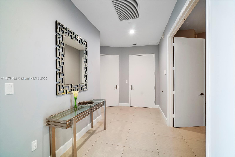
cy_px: 78
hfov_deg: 100.4
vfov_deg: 77.3
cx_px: 118
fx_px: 98
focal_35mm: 15
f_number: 11
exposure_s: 1/3
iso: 250
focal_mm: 10
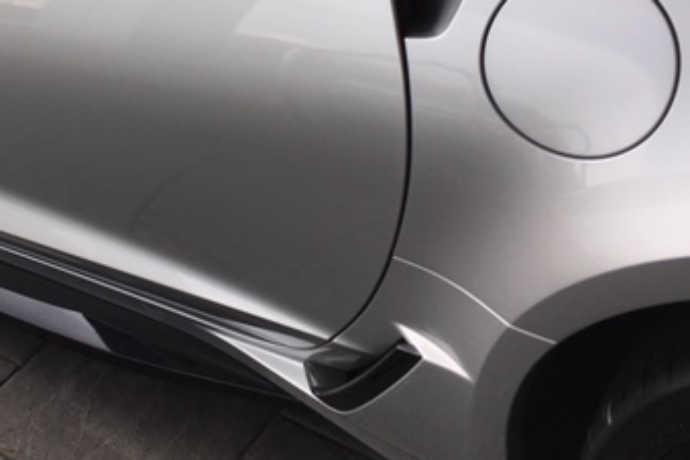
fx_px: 1092
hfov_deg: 33.9
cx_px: 126
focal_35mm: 57
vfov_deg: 23.2
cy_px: 59
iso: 25
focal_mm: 4.15
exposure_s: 1/342
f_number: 2.2
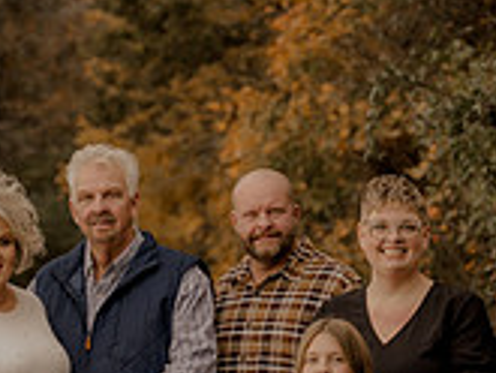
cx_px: 106
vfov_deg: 6.1
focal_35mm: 241
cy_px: 511
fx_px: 3456
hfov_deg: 8.2
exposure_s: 1/125
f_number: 2.8
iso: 160
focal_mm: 65
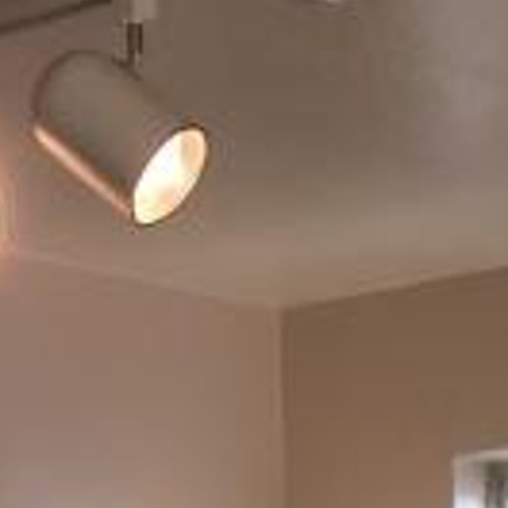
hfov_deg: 8.8
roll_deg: +0.4
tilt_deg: -5.4
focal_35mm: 199
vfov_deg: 7.9
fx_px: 3304
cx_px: 173
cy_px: 1343
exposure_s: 1/30
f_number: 2.2
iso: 32
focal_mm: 4.15
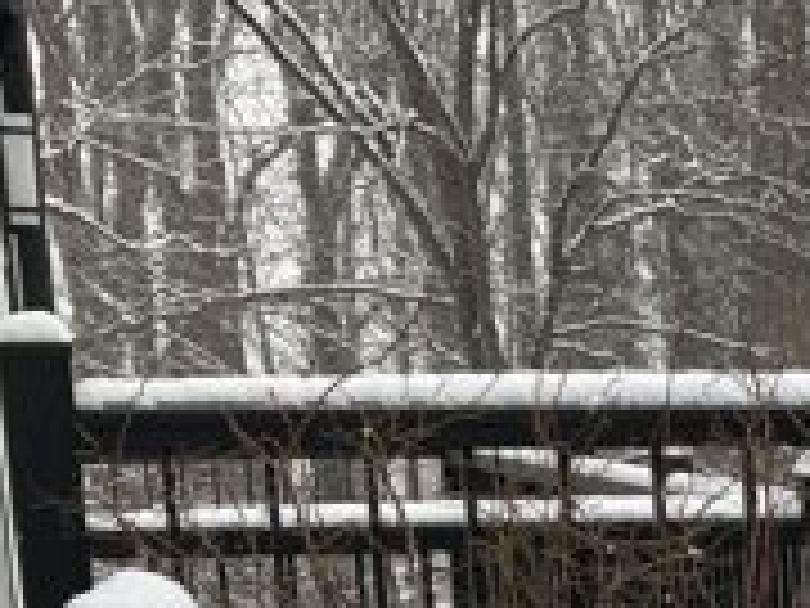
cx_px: 1296
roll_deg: +0.5
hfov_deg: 14.6
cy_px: 1081
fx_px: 2902
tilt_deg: -14.0
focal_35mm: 124
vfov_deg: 11.2
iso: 16
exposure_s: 1/274
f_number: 1.8
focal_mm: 3
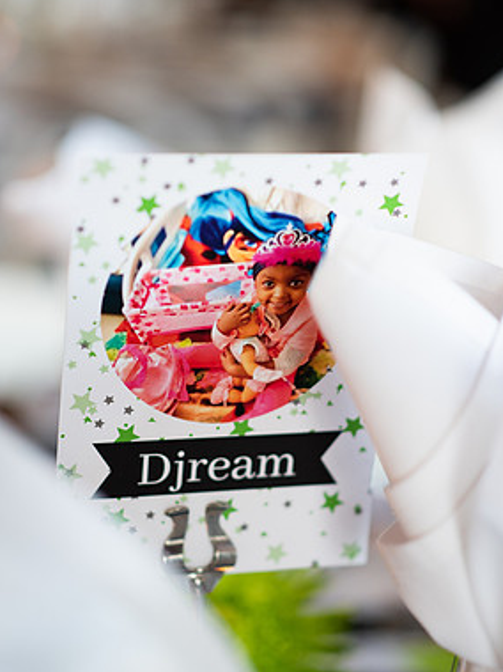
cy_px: 367
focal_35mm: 97
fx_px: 1880
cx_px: 250
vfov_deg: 20.2
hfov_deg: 15.2
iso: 800
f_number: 2
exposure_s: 1/200
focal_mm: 85
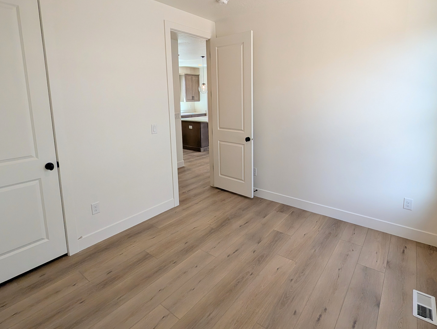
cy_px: 130
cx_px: 241
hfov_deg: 90.7
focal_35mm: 17
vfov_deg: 73.9
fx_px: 215
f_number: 1.7
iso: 61
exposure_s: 1/616
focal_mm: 2.02
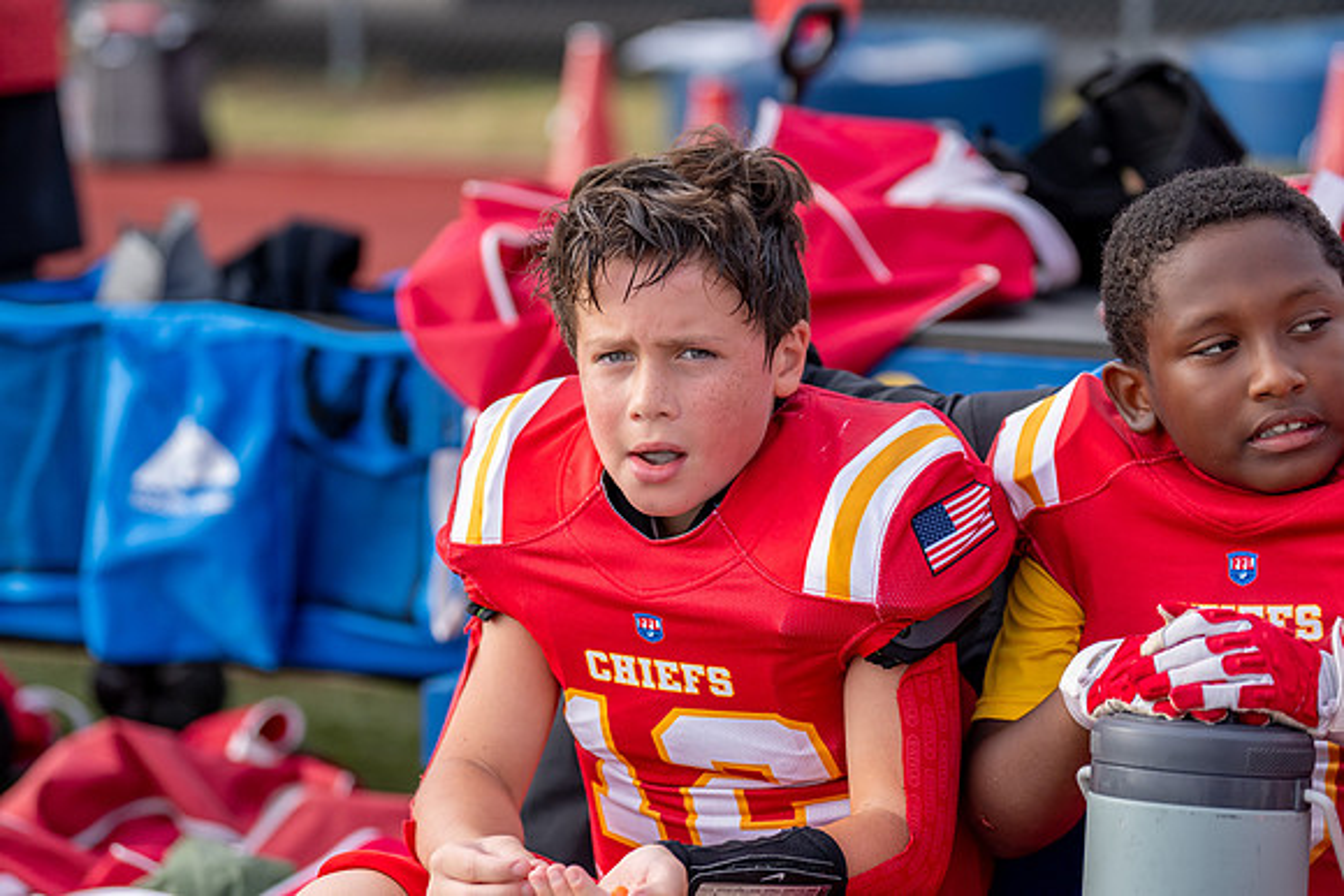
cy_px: 422
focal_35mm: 121
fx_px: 4502
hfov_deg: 17.0
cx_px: 639
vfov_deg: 11.4
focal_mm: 97
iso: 250
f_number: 2.8
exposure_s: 1/2000
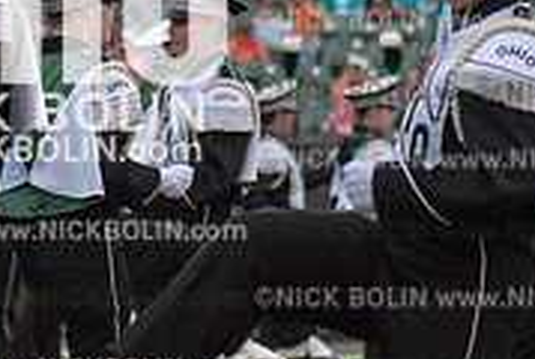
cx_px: 15
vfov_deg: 3.0
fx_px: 6743
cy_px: 22
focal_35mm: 453
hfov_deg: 4.5
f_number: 5.6
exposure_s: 1/1250
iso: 400
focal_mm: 140
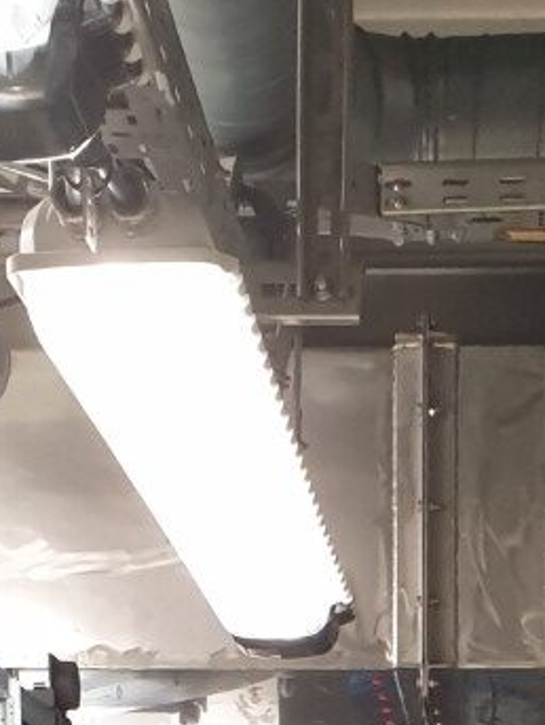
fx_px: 2284
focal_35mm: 109
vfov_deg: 14.7
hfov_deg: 13.6
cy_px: 1477
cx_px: 399
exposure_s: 1/50
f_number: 2.4
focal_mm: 4.3
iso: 250
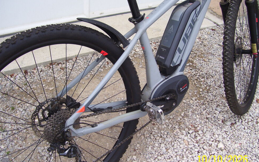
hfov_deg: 49.3
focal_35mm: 40
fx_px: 282
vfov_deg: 32.0
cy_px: 85
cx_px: 129
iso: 80
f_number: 2.7
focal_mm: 6
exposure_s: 1/250
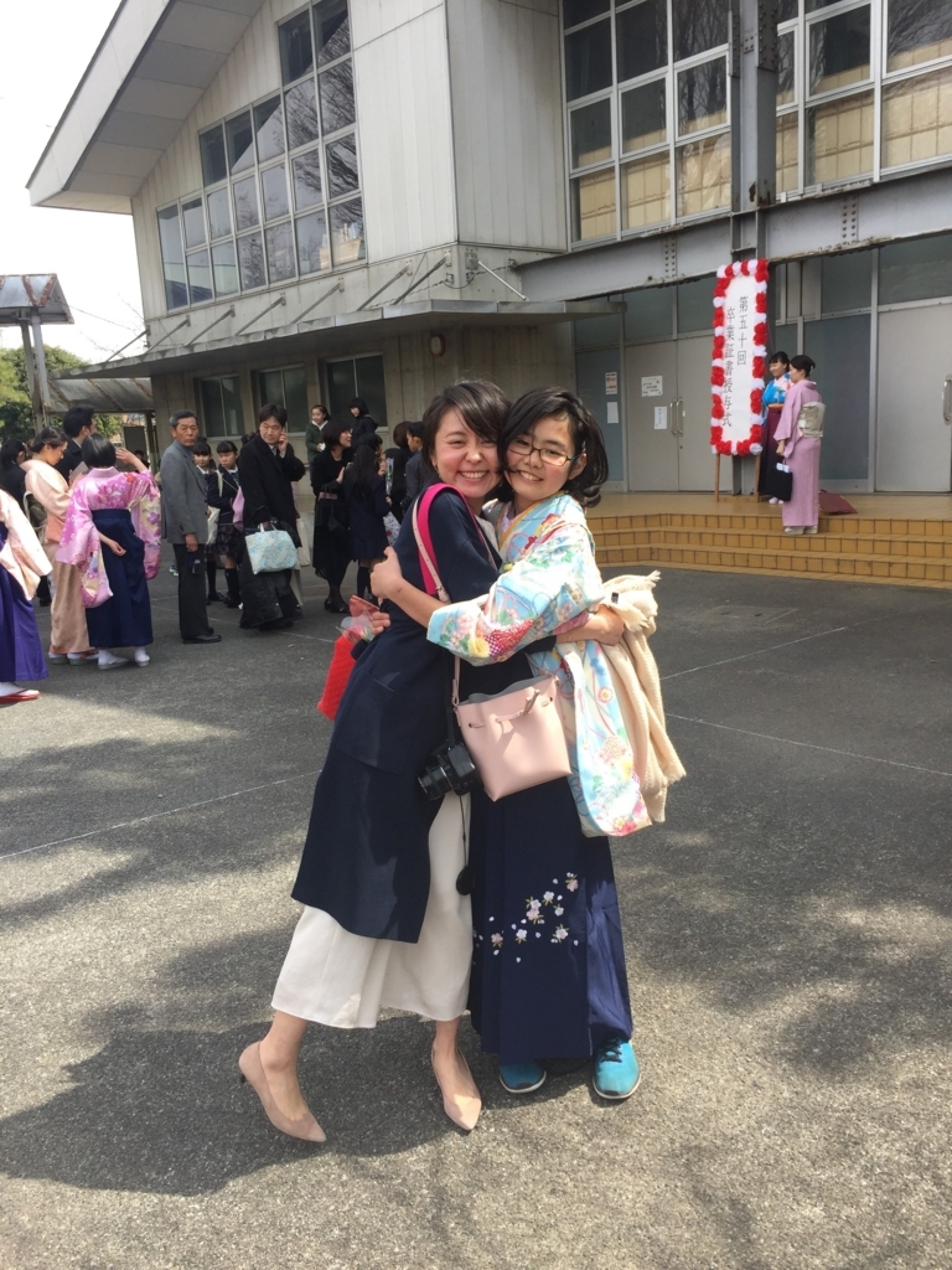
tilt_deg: -11.0
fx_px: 1063
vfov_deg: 61.7
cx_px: 476
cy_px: 635
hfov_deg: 48.2
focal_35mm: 29
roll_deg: +3.1
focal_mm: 4.15
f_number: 2.2
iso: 32
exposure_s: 1/719
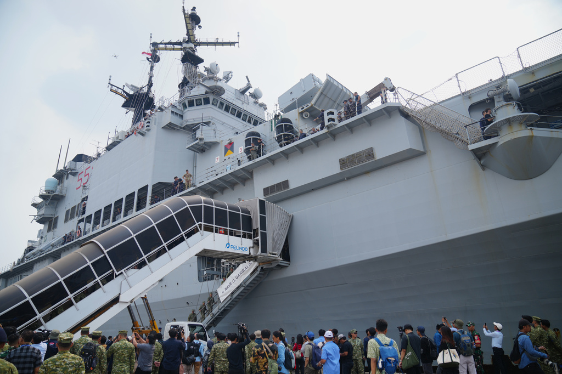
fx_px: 375
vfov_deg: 53.1
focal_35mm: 24
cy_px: 187
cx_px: 281
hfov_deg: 73.8
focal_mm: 24
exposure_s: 1/1000
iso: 100
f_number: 2.8
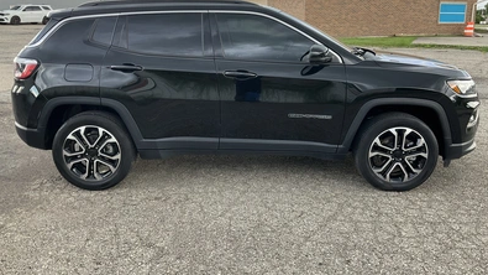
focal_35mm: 32
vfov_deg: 36.5
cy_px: 107
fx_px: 414
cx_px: 245
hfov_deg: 61.0
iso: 50
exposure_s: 1/122
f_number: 1.8
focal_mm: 3
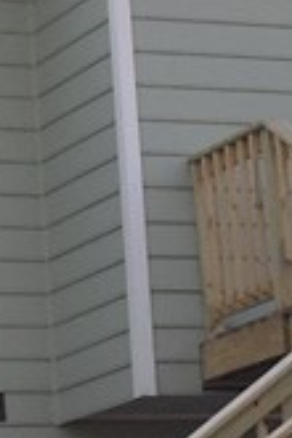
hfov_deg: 5.9
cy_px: 542
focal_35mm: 233
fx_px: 2835
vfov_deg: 8.7
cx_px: 236
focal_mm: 6.3
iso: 100
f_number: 3.1
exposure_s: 1/320
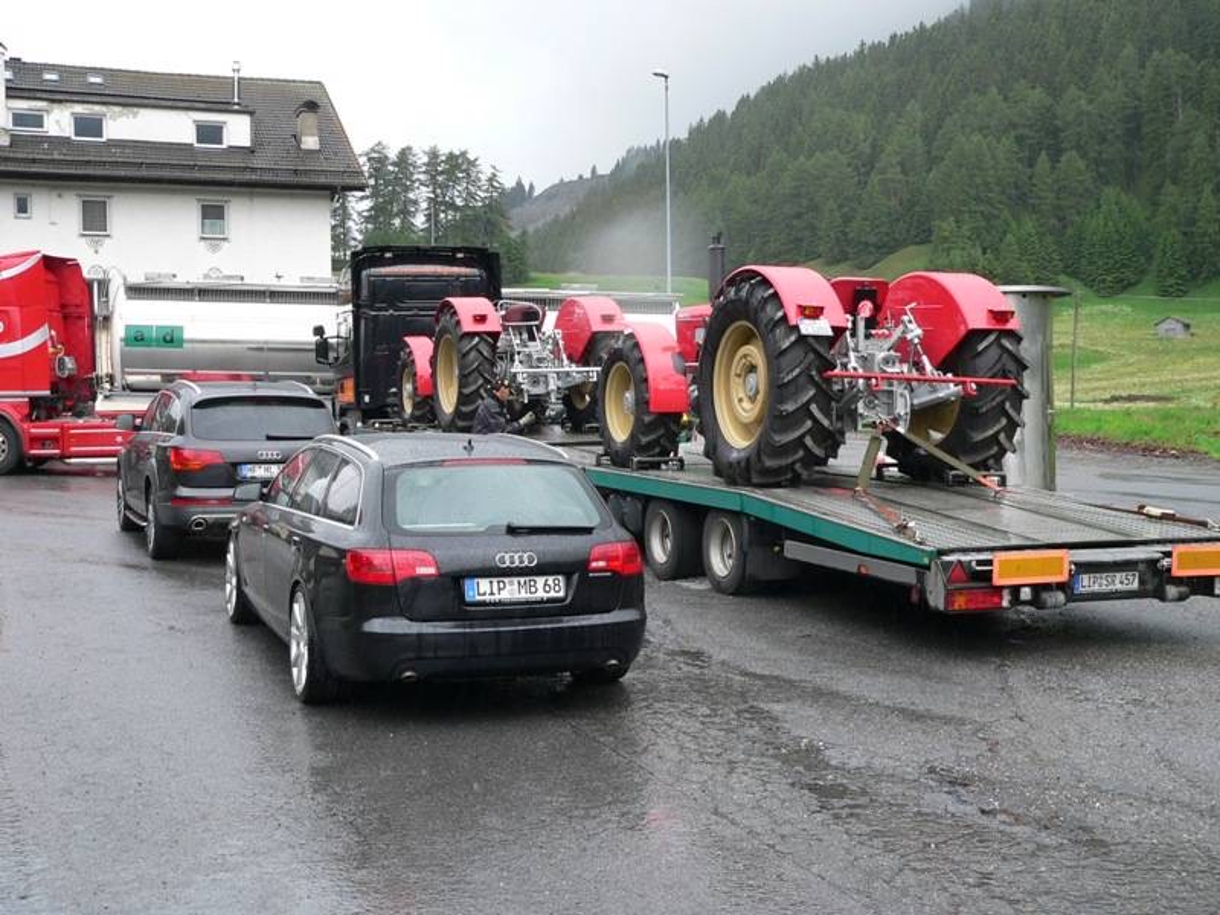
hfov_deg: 42.9
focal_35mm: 44
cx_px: 610
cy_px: 458
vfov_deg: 32.9
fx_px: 1551
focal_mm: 7.4
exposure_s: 1/100
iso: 80
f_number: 3.3
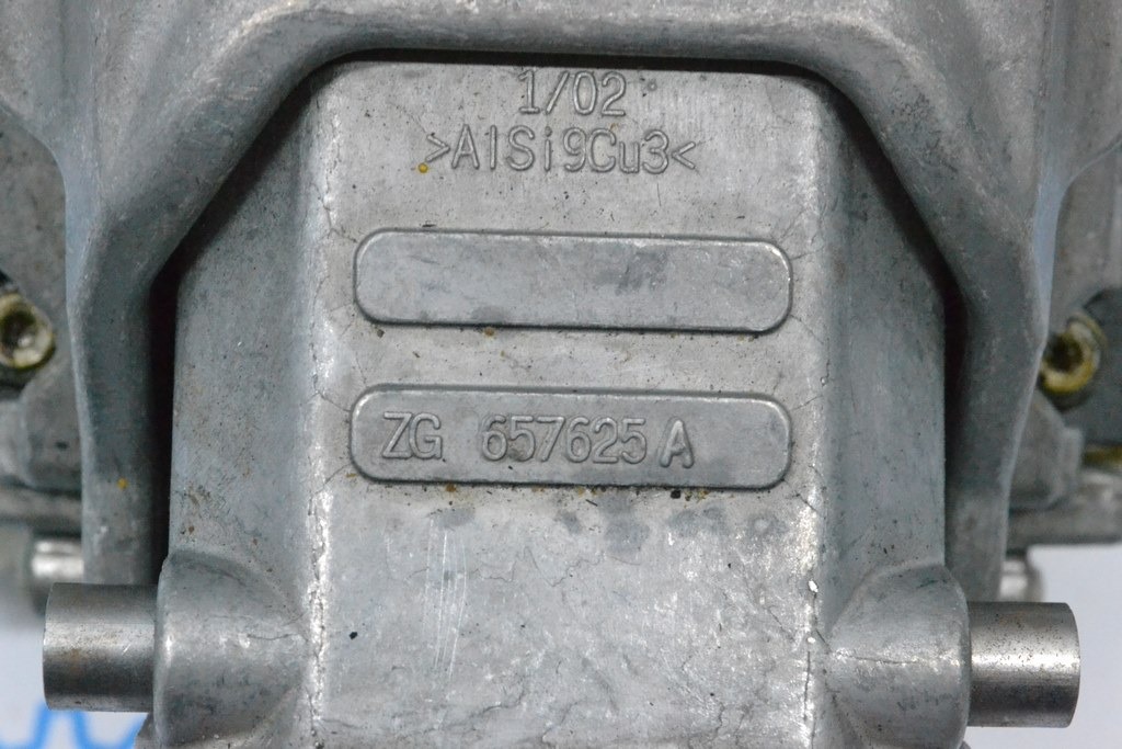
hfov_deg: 24.6
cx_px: 561
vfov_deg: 16.6
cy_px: 374
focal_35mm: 82
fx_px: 2571
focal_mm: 55
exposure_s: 1/160
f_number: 11
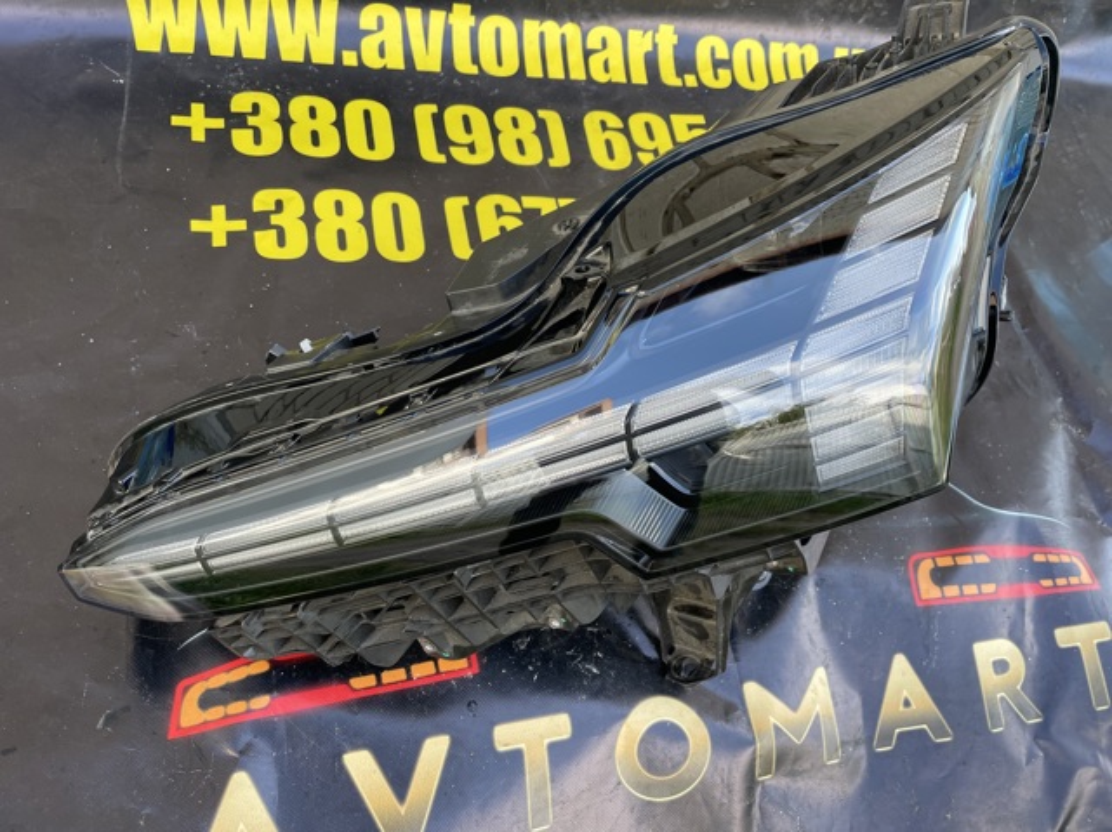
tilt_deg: -56.3
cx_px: 556
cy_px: 416
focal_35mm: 26
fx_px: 835
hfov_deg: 67.3
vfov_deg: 53.0
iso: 32
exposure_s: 1/121
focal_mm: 4.2
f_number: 1.6
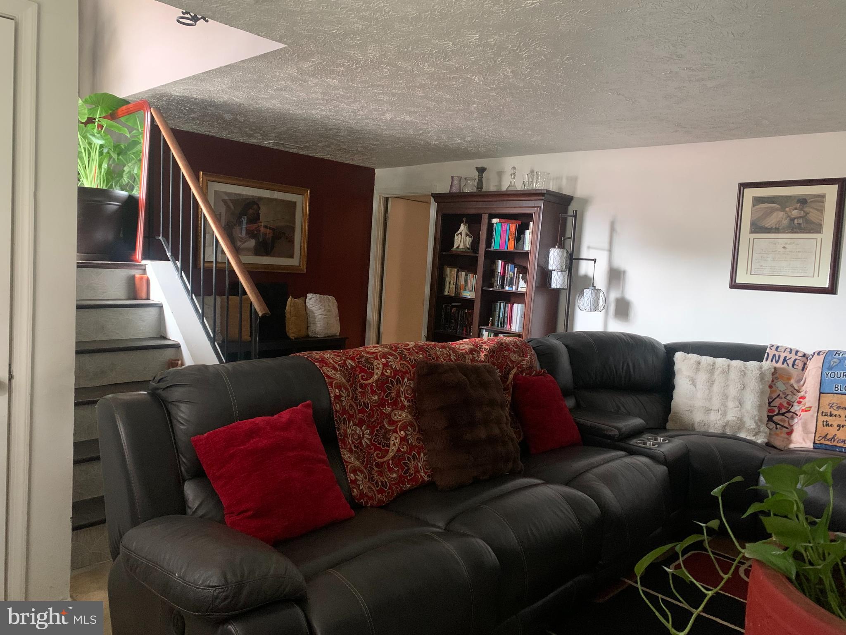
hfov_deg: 67.3
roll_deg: -3.5
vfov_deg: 53.1
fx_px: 635
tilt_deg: -6.3
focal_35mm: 26
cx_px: 423
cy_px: 318
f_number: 1.8
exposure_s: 1/30
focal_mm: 4.25
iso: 640
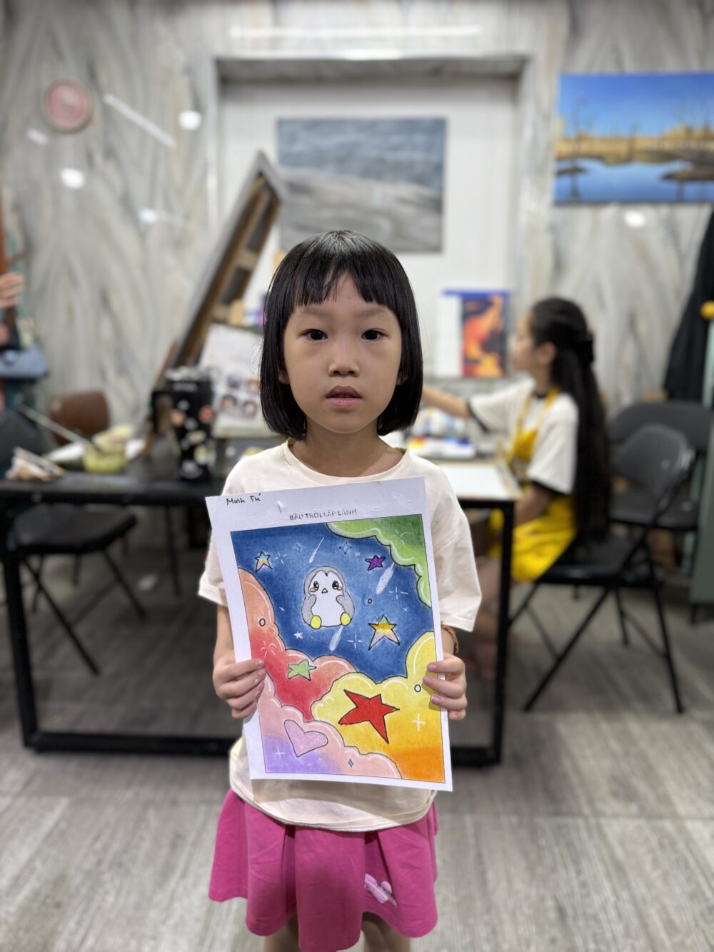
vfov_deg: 71.6
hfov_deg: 56.8
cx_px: 357
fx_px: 660
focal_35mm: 24
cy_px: 476
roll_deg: -1.1
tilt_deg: -11.5
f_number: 1.78
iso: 160
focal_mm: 6.76
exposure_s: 1/121
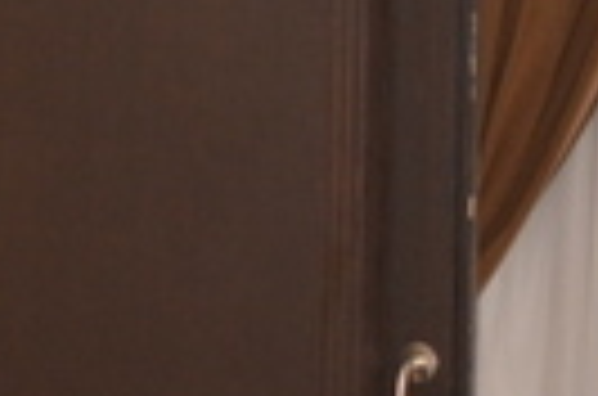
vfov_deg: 8.3
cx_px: -351
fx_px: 2701
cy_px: 400
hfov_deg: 12.0
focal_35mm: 163
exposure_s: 1/250
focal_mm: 18
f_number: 11
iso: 400
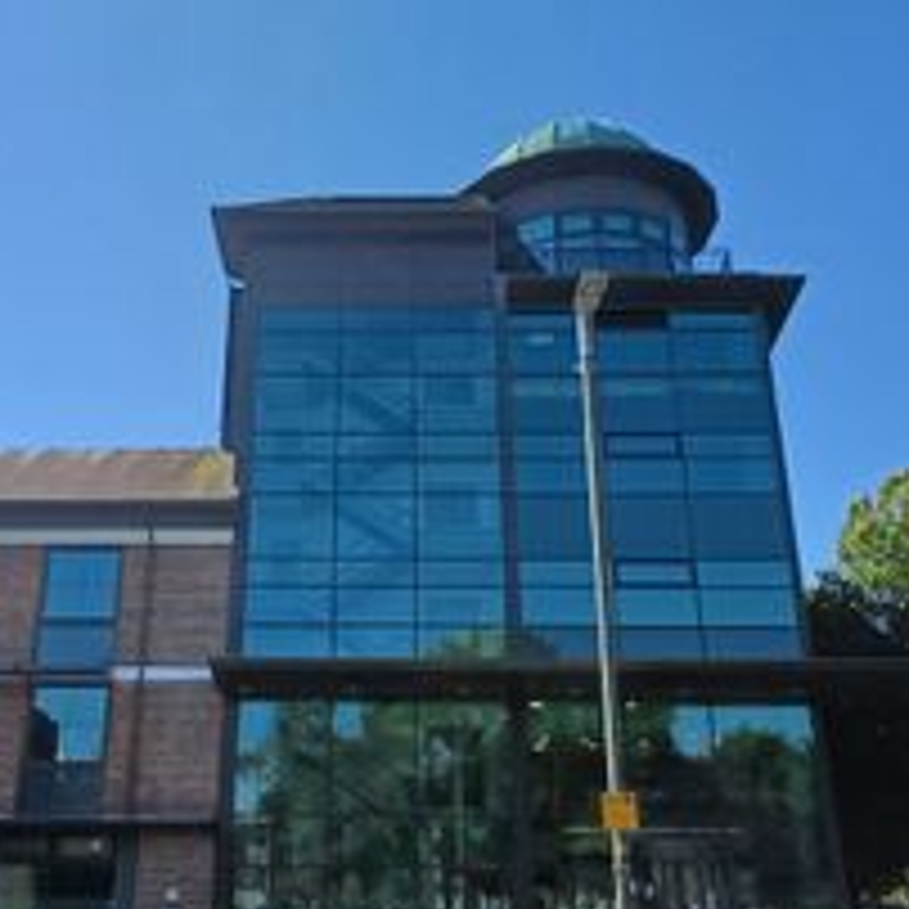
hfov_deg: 56.1
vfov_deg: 57.2
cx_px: 302
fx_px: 832
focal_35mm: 28
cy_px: 495
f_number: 2.2
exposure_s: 1/1408
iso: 40
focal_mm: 1.64
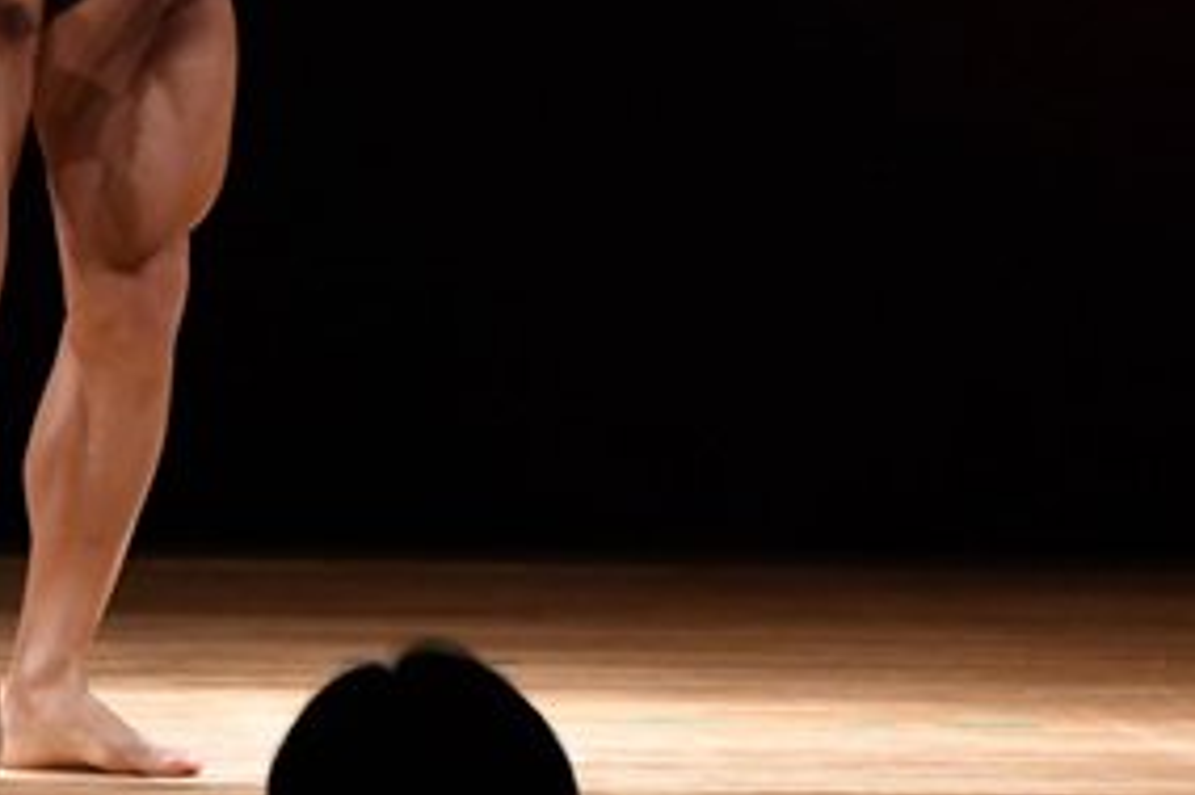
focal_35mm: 654
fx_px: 21696
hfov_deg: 3.2
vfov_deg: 2.1
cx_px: 170
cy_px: 29
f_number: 5.6
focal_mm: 160
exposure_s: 1/400
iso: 4000
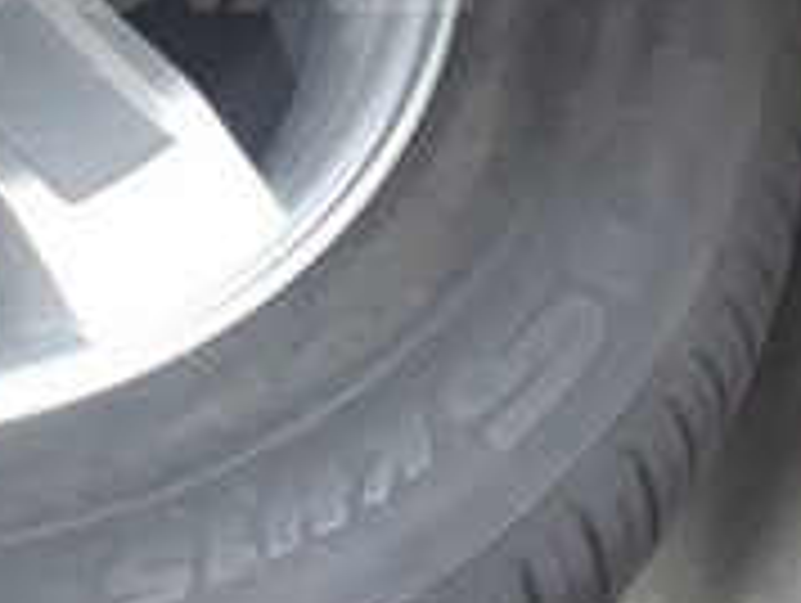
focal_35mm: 100
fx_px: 2317
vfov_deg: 14.5
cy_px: -56
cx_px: 14
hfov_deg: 19.1
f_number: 1.9
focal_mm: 3.6
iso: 160
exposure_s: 1/17
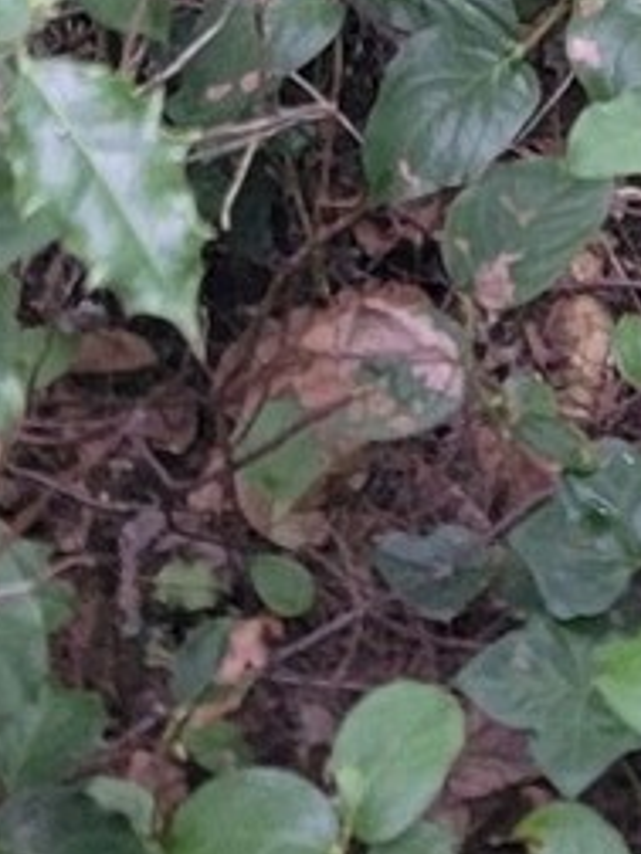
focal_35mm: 137
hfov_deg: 10.7
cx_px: 610
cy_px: -861
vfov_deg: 12.6
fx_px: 3383
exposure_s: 1/120
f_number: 1.8
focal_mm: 6.7
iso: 125
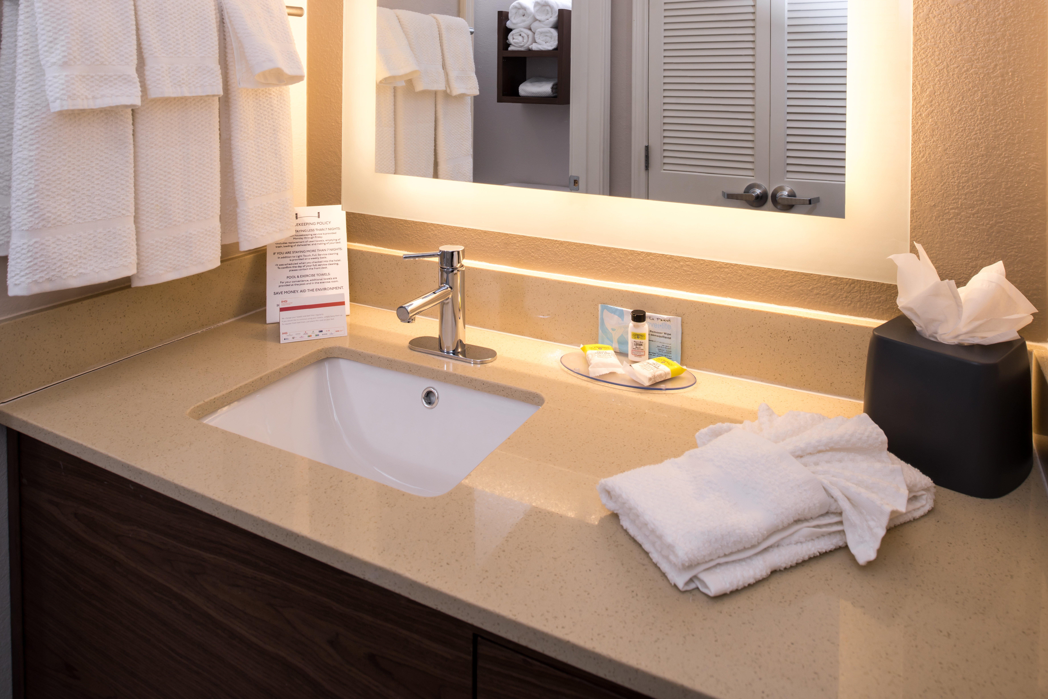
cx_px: 524
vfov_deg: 53.2
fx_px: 699
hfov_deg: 73.7
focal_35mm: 24
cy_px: 350
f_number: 11
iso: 640
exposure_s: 1/60
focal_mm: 24
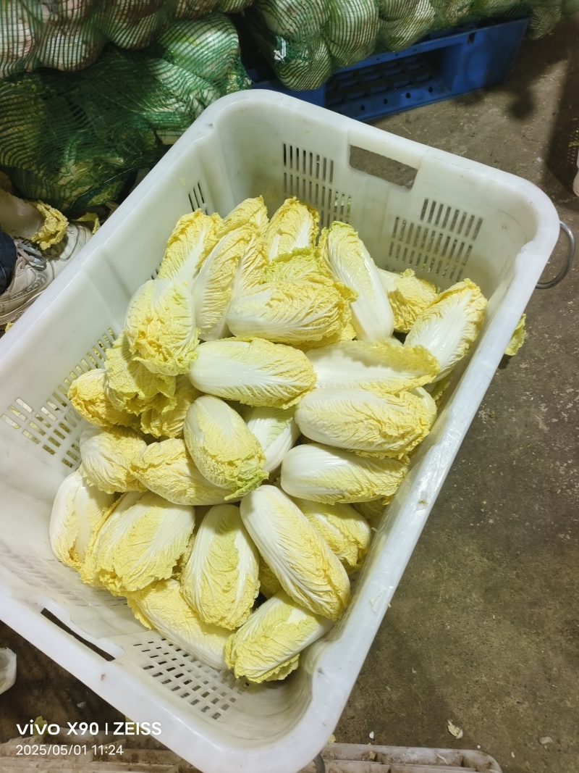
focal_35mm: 23
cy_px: 386
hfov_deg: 58.9
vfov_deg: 73.9
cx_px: 290
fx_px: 513
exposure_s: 1/30.2
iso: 548
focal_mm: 5.5
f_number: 1.75
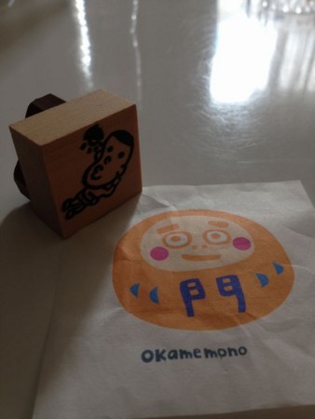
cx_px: 158
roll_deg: +0.0
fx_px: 400
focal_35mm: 33
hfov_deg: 43.0
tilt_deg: -40.0
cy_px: 210
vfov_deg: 55.3
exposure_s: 1/40
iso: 50
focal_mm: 4.12
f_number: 2.4
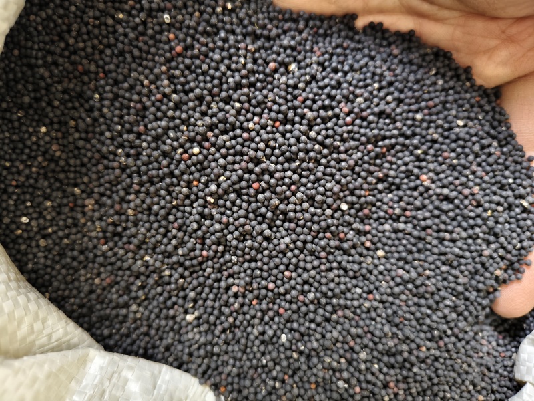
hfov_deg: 73.9
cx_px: 267
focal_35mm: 23
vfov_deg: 58.9
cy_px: 200
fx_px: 355
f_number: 1.88
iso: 779
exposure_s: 1/33.3
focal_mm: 5.56
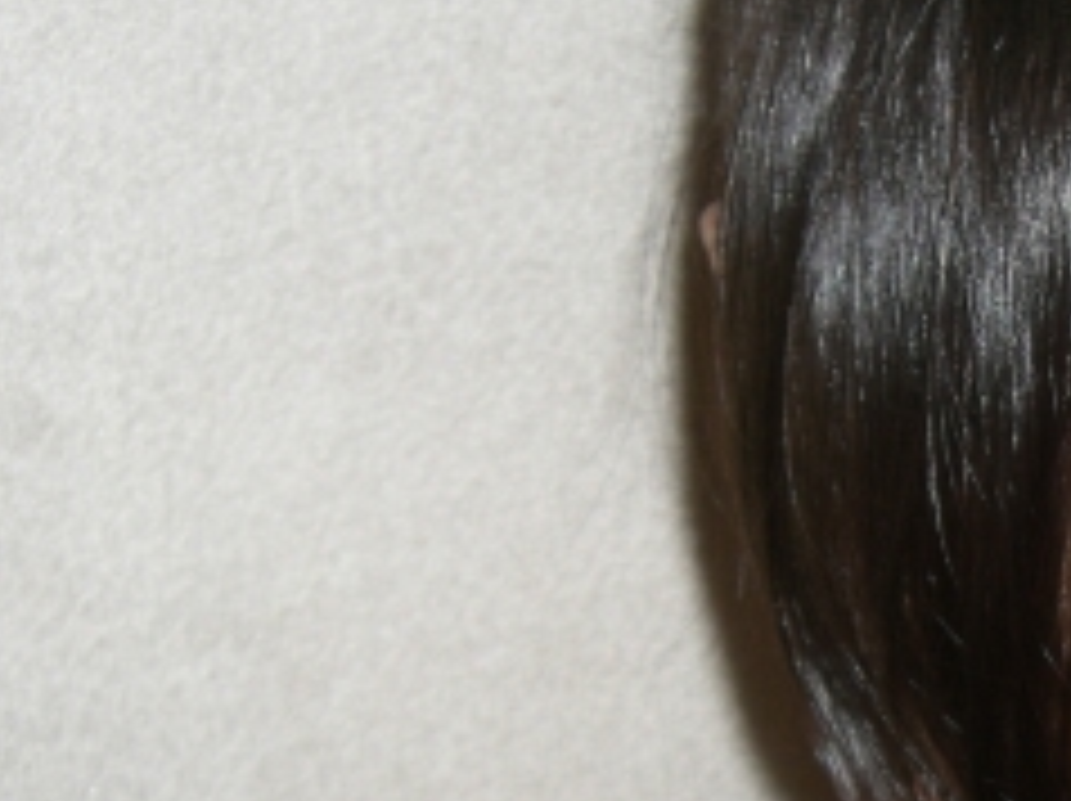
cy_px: 585
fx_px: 2967
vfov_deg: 15.3
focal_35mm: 96
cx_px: 1156
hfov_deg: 19.6
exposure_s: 1/60
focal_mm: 6.2
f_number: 2.7
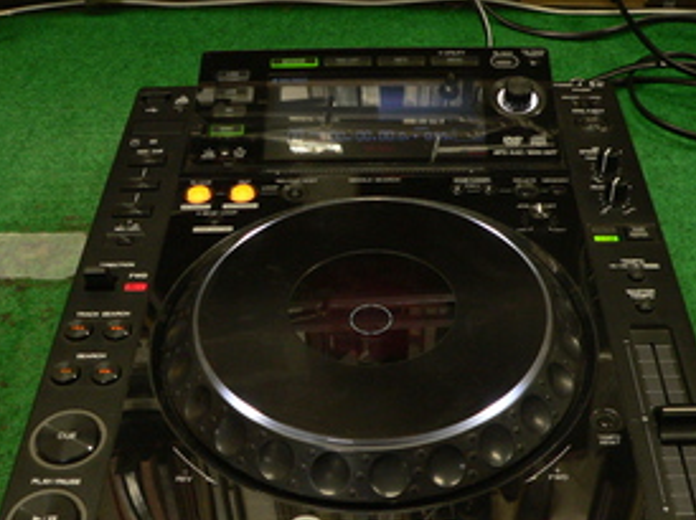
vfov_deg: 29.0
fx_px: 1004
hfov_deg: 38.2
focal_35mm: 50
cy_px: 318
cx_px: 371
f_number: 2.8
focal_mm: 6
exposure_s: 1/30
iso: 200
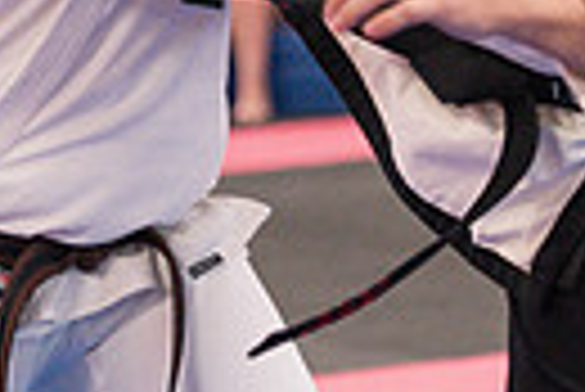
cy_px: -106
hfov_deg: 4.9
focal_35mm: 424
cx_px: 238
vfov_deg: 3.2
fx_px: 6898
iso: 1600
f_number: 2.8
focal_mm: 95
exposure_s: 1/400
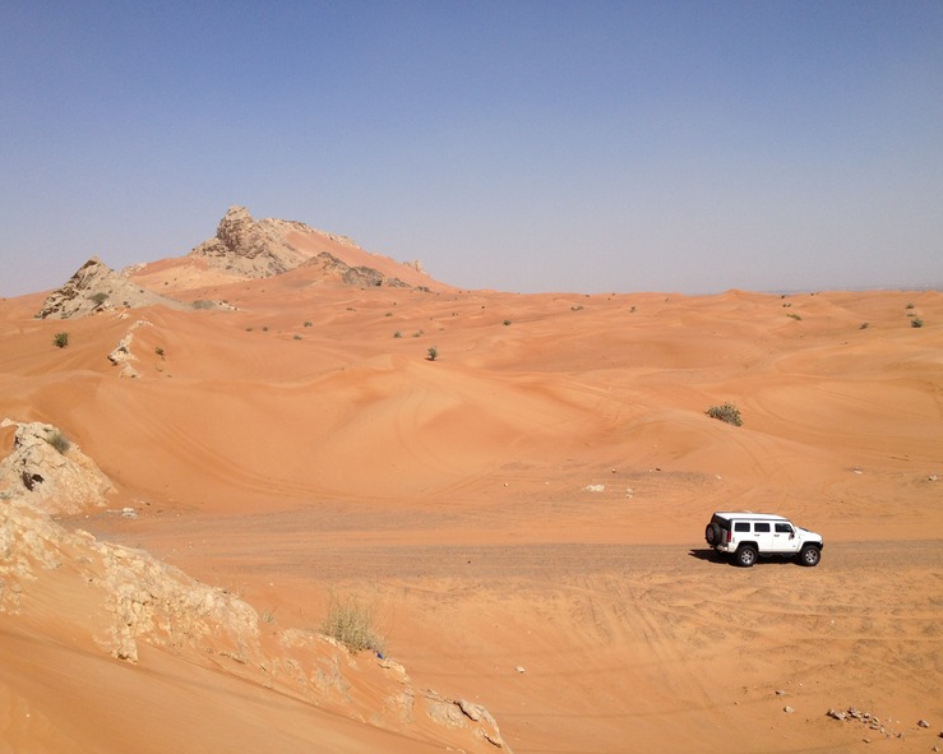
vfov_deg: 40.1
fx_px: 1033
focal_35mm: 37
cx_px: 499
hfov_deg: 49.1
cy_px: 376
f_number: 2.4
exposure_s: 1/3460
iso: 50
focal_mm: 4.28
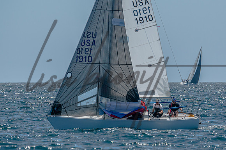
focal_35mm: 524
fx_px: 3289
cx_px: 128
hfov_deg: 3.9
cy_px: 71
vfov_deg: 2.6
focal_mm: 290
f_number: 5.6
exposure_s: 1/2000
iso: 200
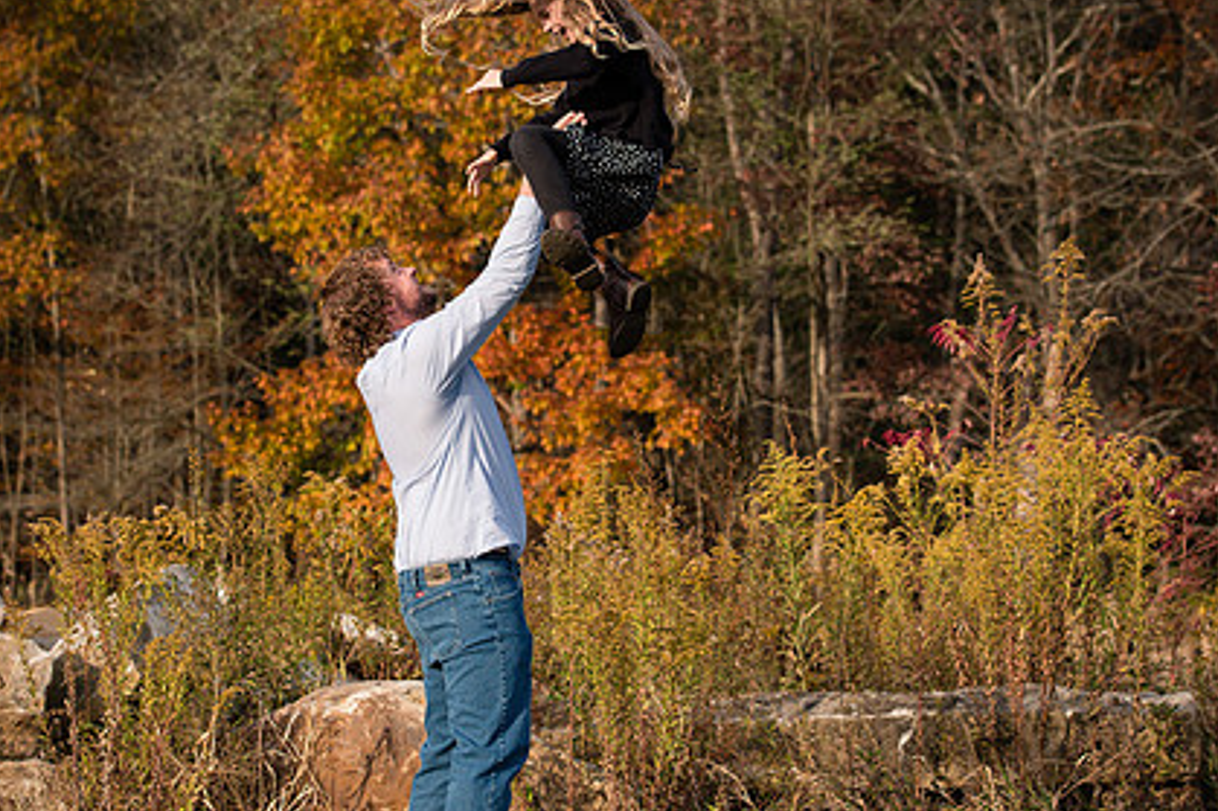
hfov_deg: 21.0
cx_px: 517
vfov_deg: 14.1
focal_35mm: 97
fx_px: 3280
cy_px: 382
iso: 800
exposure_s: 1/2500
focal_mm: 70
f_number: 5
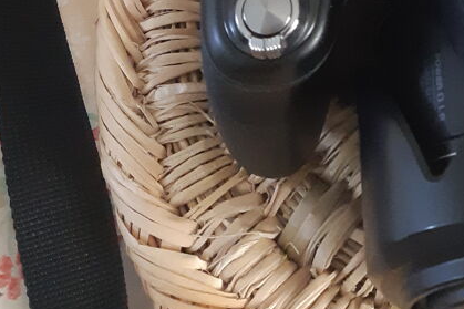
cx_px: 405
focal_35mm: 86
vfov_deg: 12.9
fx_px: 1108
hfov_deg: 23.1
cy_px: -382
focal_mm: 3.93
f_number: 1.7
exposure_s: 1/50
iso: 320
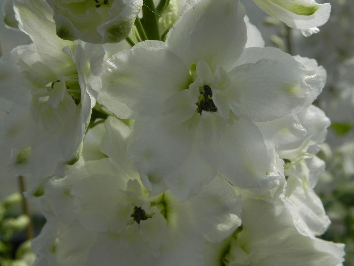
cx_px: 177
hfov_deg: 29.4
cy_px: 133
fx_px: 675
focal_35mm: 66
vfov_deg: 22.2
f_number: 6.3
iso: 160
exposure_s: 1/1250
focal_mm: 11.8
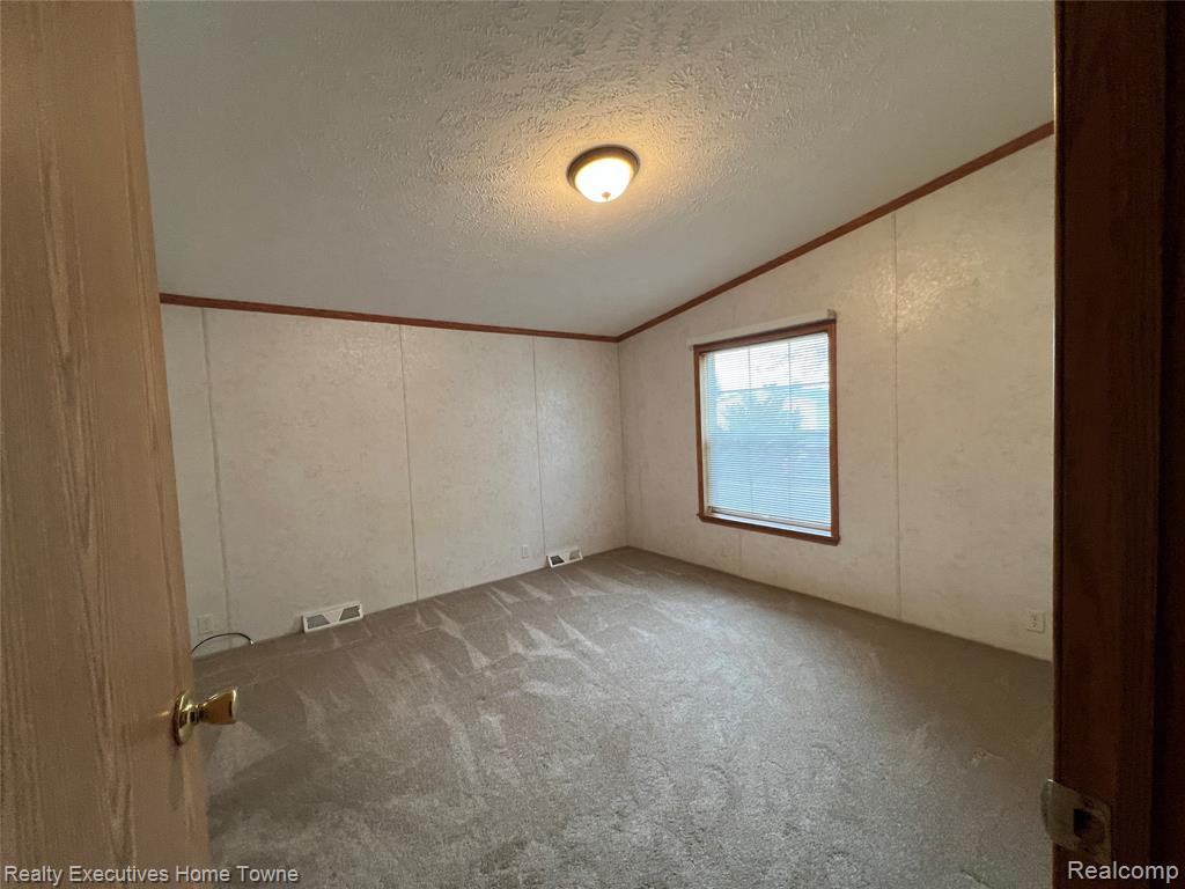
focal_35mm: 13
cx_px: 592
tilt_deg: -3.5
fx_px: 445
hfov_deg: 106.2
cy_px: 444
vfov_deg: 89.9
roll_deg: +3.7
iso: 200
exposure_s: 1/60
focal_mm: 1.57
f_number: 1.8
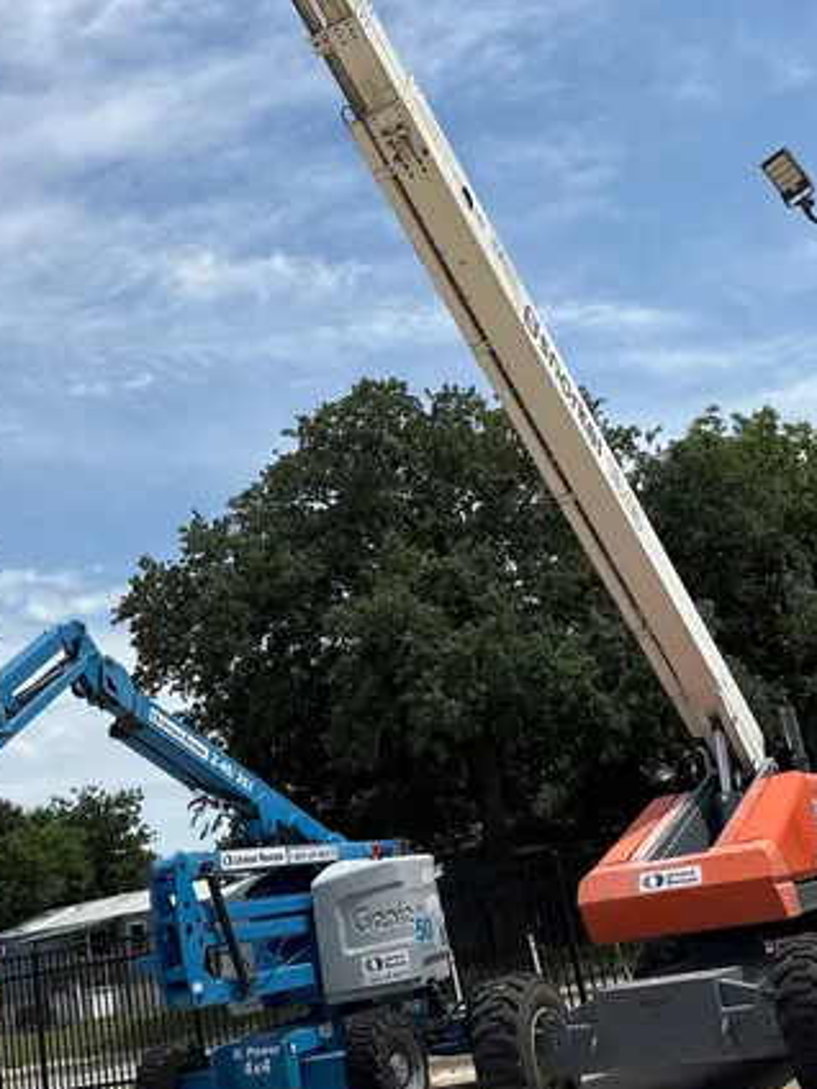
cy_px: 466
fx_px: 1416
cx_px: 339
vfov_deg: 42.0
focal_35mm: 45
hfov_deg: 32.1
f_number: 1.6
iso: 50
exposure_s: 1/6329
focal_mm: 5.96
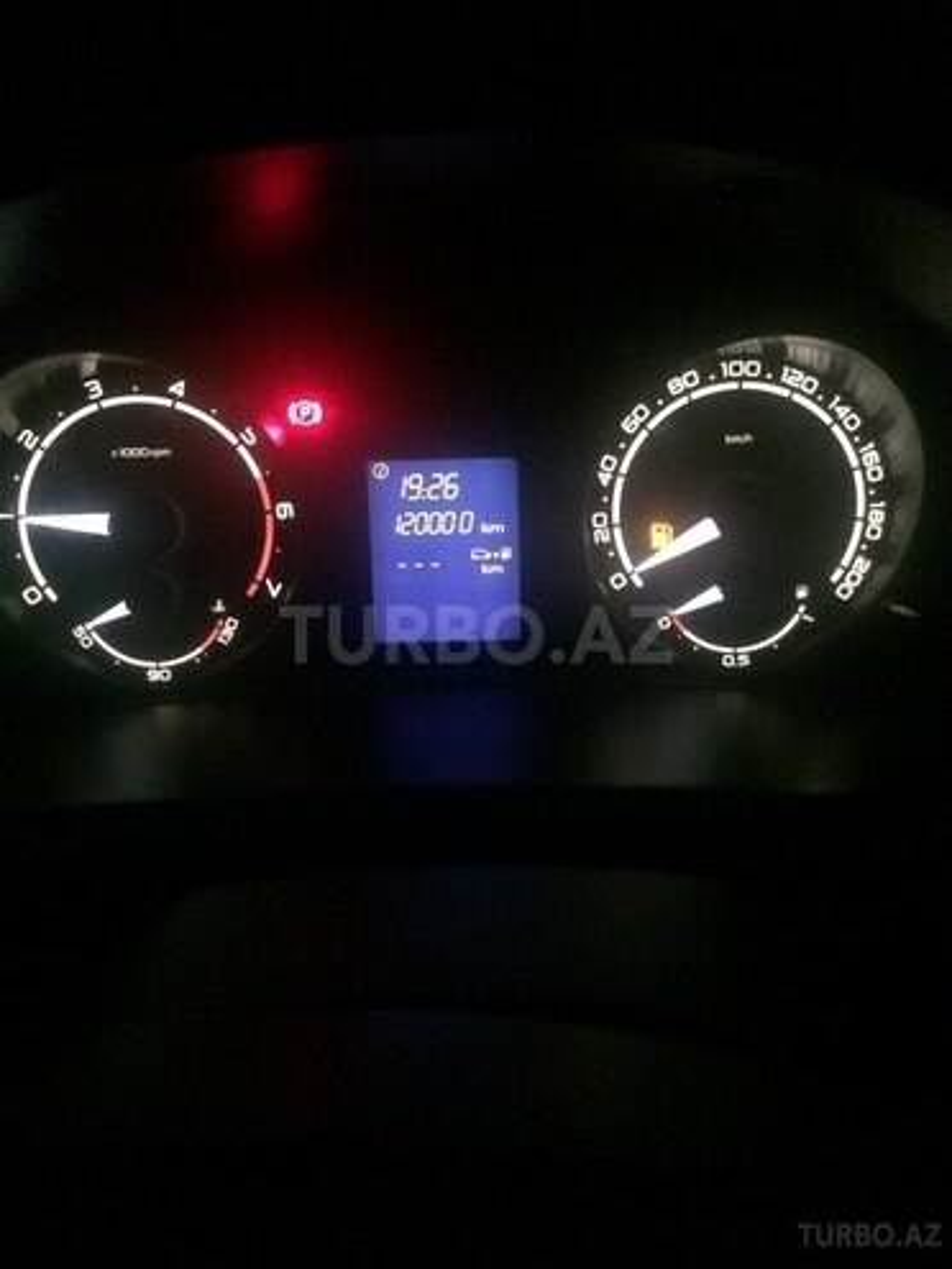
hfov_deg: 48.2
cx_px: 476
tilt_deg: -34.5
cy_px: 634
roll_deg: -7.2
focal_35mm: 29
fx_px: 1063
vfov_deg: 61.7
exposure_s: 1/17
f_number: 2.2
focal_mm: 4.15
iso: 500
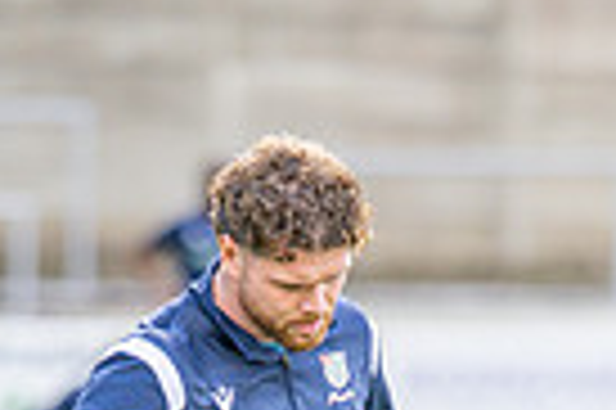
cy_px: 777
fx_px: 9776
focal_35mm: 572
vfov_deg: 2.4
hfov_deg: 3.6
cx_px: 243
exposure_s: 1/2000
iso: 500
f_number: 1.8
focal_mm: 135
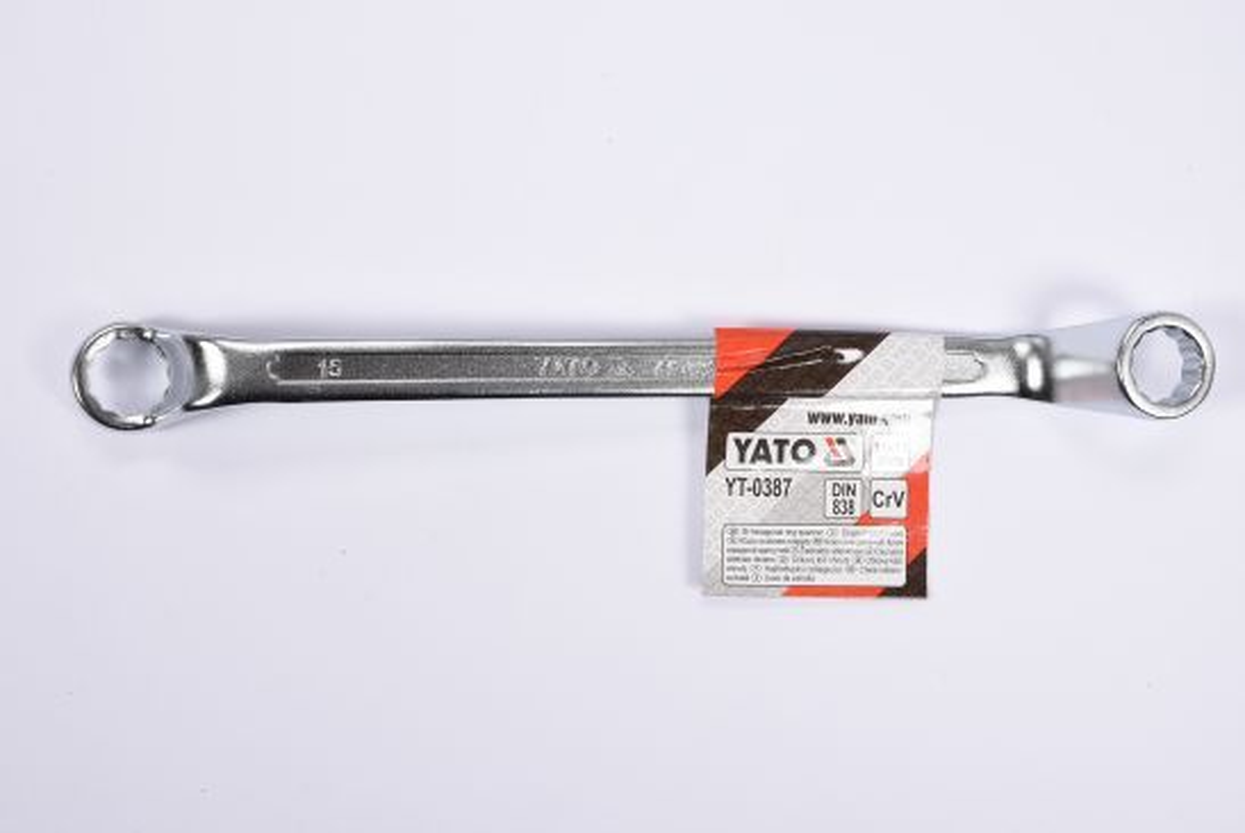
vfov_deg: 20.2
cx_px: 622
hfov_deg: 29.8
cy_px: 416
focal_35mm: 68
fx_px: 2337
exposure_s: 1/125
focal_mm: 45
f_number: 16
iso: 250
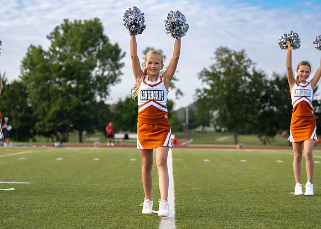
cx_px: 162
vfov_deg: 15.4
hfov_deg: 21.4
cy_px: 139
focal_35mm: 93
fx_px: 849
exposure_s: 1/3200
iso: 400
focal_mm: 70
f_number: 2.8
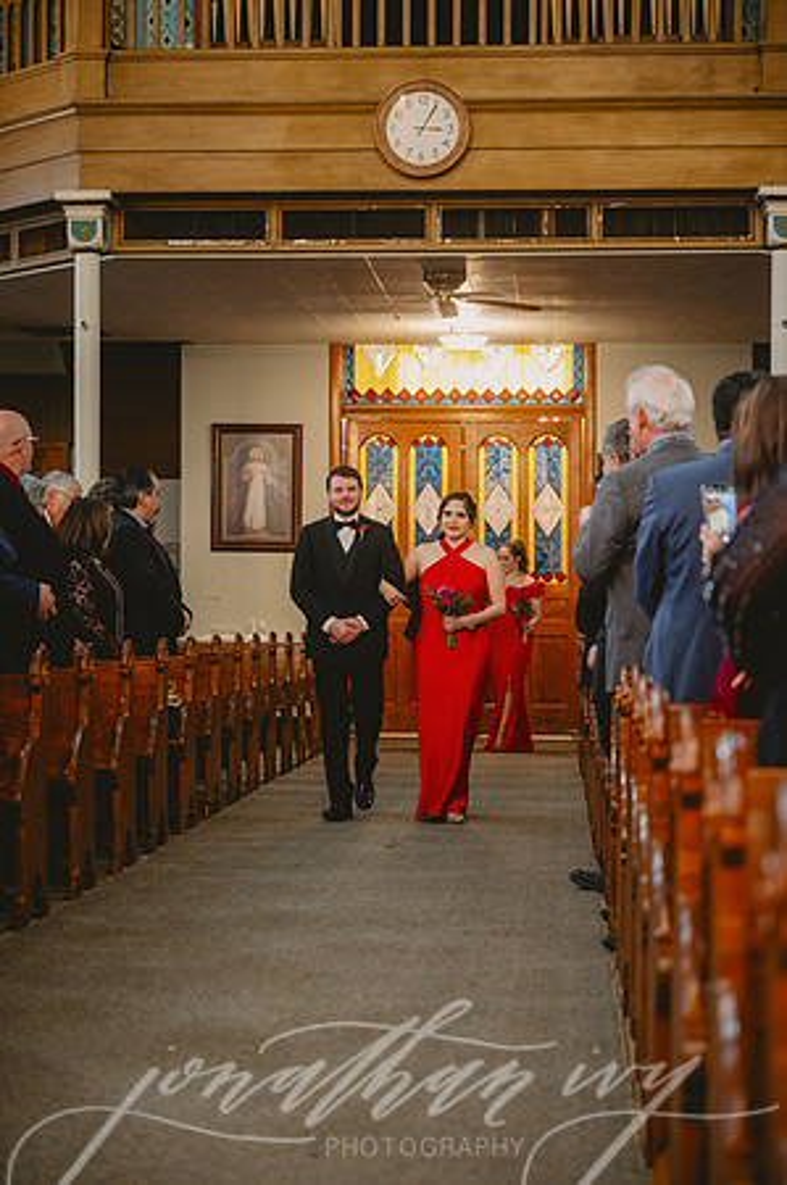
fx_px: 2301
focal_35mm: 70
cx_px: 394
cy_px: 592
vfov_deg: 28.9
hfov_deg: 19.4
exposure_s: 1/250
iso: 2000
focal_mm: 70
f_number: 2.8
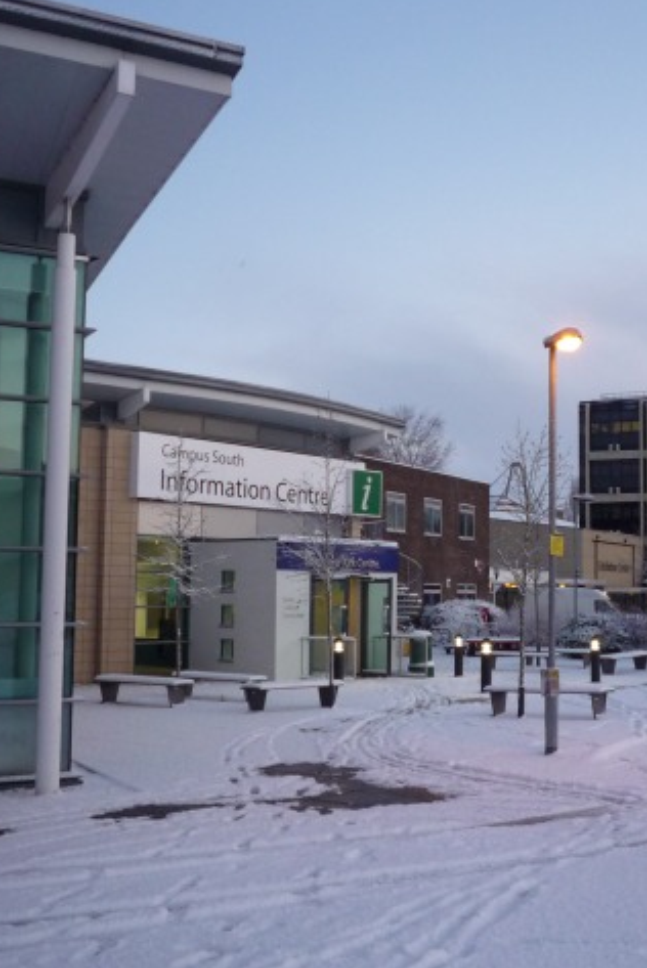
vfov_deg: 43.6
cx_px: 493
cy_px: 481
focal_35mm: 45
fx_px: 1211
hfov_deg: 29.4
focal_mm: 5.2
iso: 200
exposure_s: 1/50
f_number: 3.3
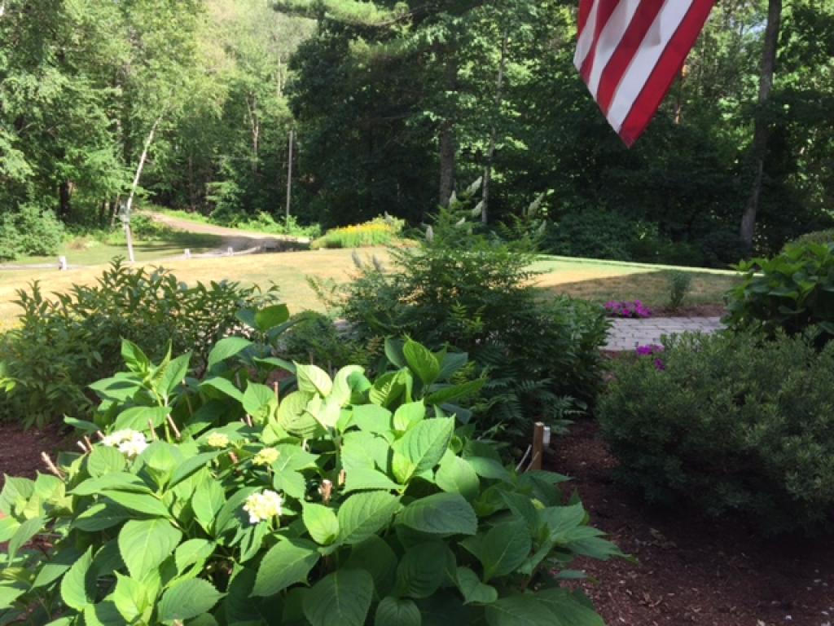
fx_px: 699
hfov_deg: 61.7
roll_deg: -2.8
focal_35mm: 29
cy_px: 313
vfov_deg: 48.2
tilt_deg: -10.4
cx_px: 417
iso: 32
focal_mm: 4.15
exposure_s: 1/501
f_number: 2.2
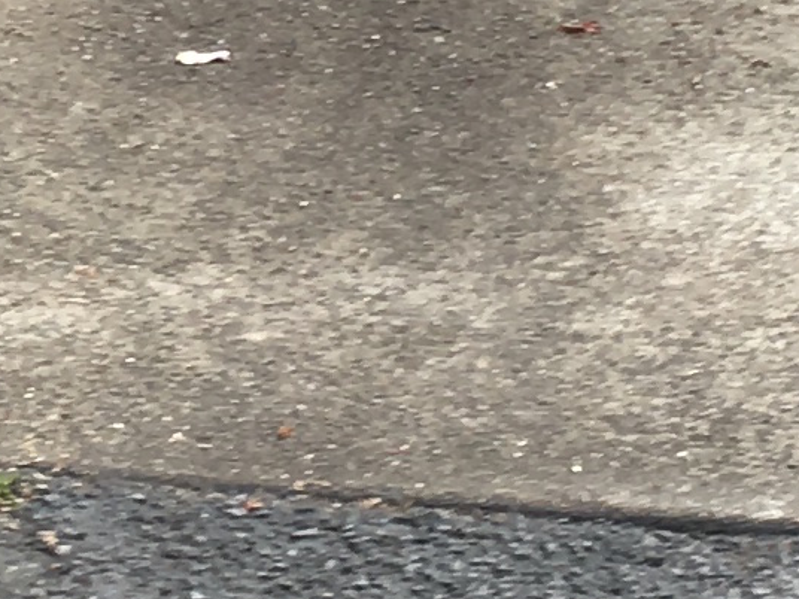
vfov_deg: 6.8
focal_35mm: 218
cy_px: 58
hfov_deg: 9.1
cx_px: 219
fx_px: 5032
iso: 25
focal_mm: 4.15
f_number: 2.2
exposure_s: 1/288
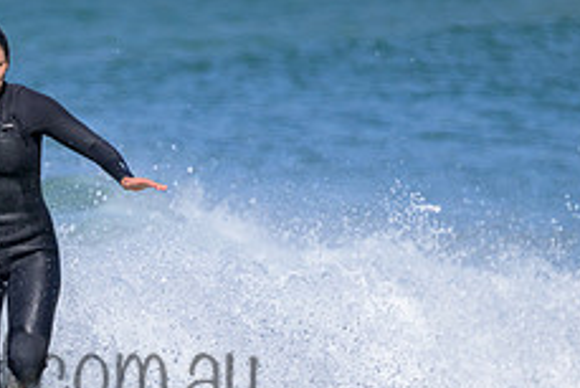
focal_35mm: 1521
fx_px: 24520
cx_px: -10
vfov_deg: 0.9
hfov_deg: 1.4
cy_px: 344
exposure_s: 1/2000
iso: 800
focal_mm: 600
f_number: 11
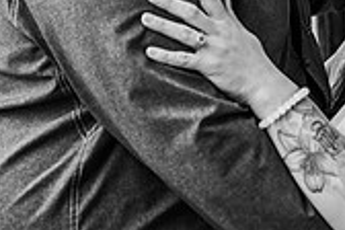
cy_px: 18
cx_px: 306
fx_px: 1792
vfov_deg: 7.3
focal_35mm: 187
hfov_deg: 10.9
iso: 320
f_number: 3.5
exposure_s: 1/250
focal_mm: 70
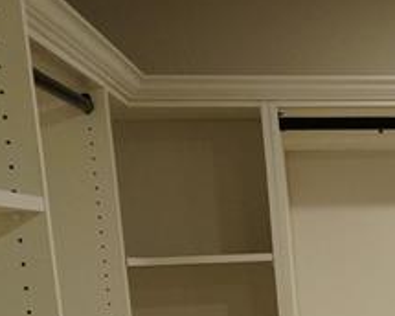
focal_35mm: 107
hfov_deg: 15.7
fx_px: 1251
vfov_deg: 13.6
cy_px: 470
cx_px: 683
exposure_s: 1/100
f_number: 5.6
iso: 1600
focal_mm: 16
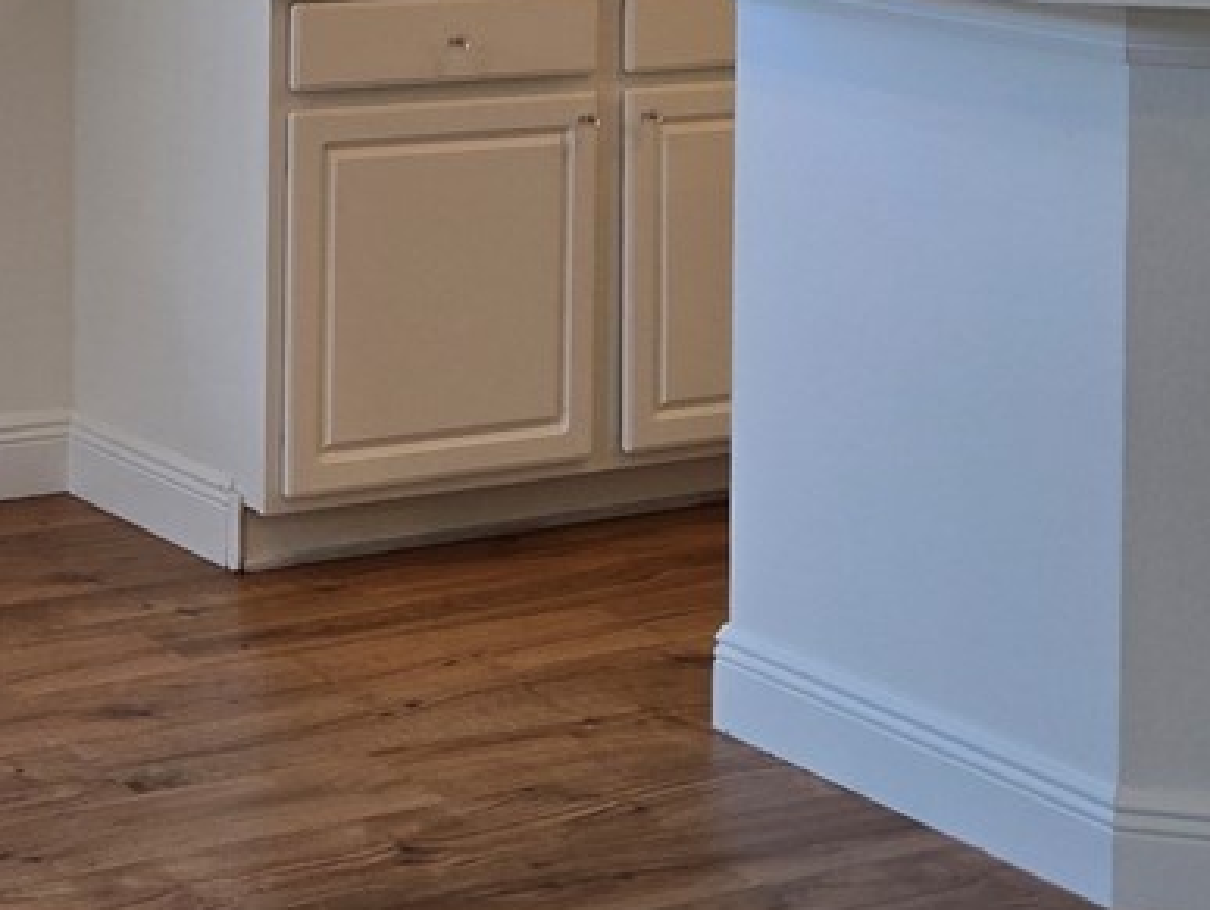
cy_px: -306
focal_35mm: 95
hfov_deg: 20.4
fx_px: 3324
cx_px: 238
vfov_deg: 14.8
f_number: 1.8
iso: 64
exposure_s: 1/120
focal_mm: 5.4
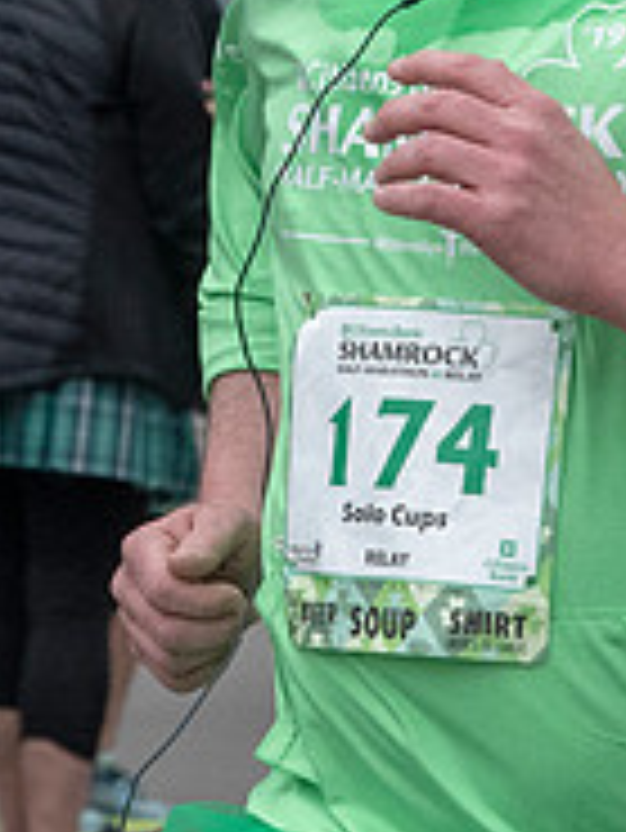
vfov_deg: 5.5
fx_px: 8598
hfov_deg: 4.2
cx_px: 594
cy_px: -25
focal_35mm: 357
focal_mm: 50
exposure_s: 1/6400
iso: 1600
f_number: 4.5
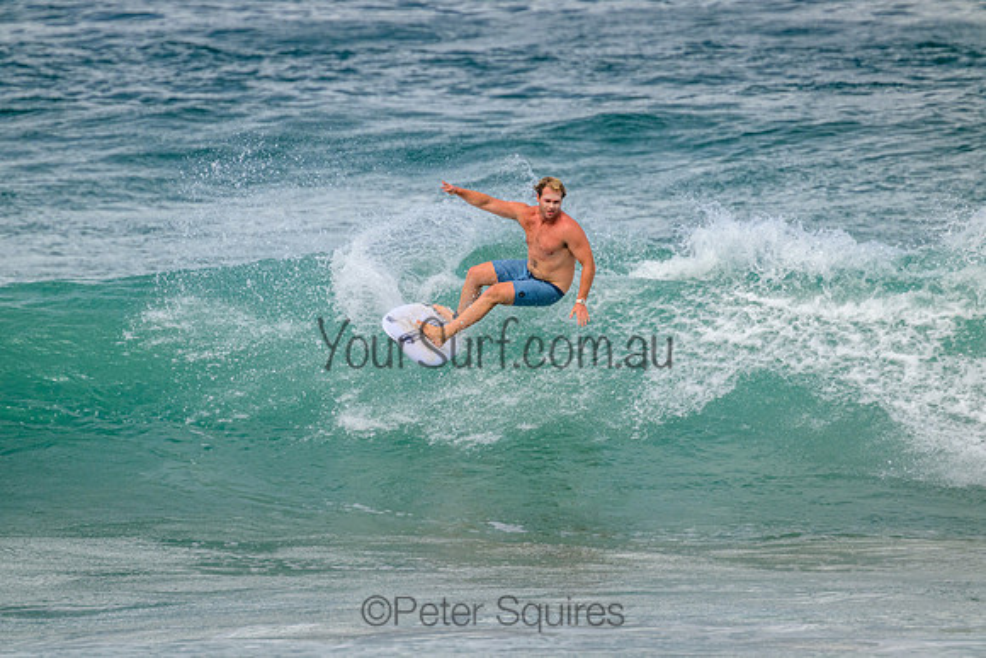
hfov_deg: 2.6
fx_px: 21915
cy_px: 329
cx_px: 493
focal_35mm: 800
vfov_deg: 1.7
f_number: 11
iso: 1000
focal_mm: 800
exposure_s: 1/2000
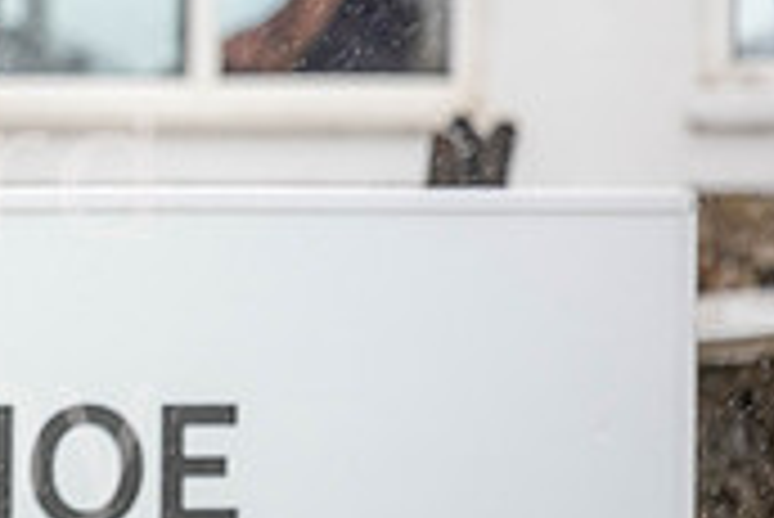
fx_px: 21776
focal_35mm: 1012
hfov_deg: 2.0
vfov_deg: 1.4
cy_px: 209
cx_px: -418
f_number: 4
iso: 400
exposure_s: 1/640
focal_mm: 300
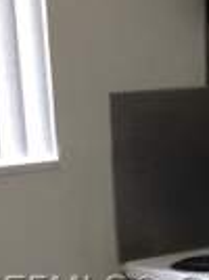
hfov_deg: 10.5
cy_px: 290
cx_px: 226
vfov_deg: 14.0
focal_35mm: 139
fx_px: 1123
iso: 50
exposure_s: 1/30
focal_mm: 4.15
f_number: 2.2
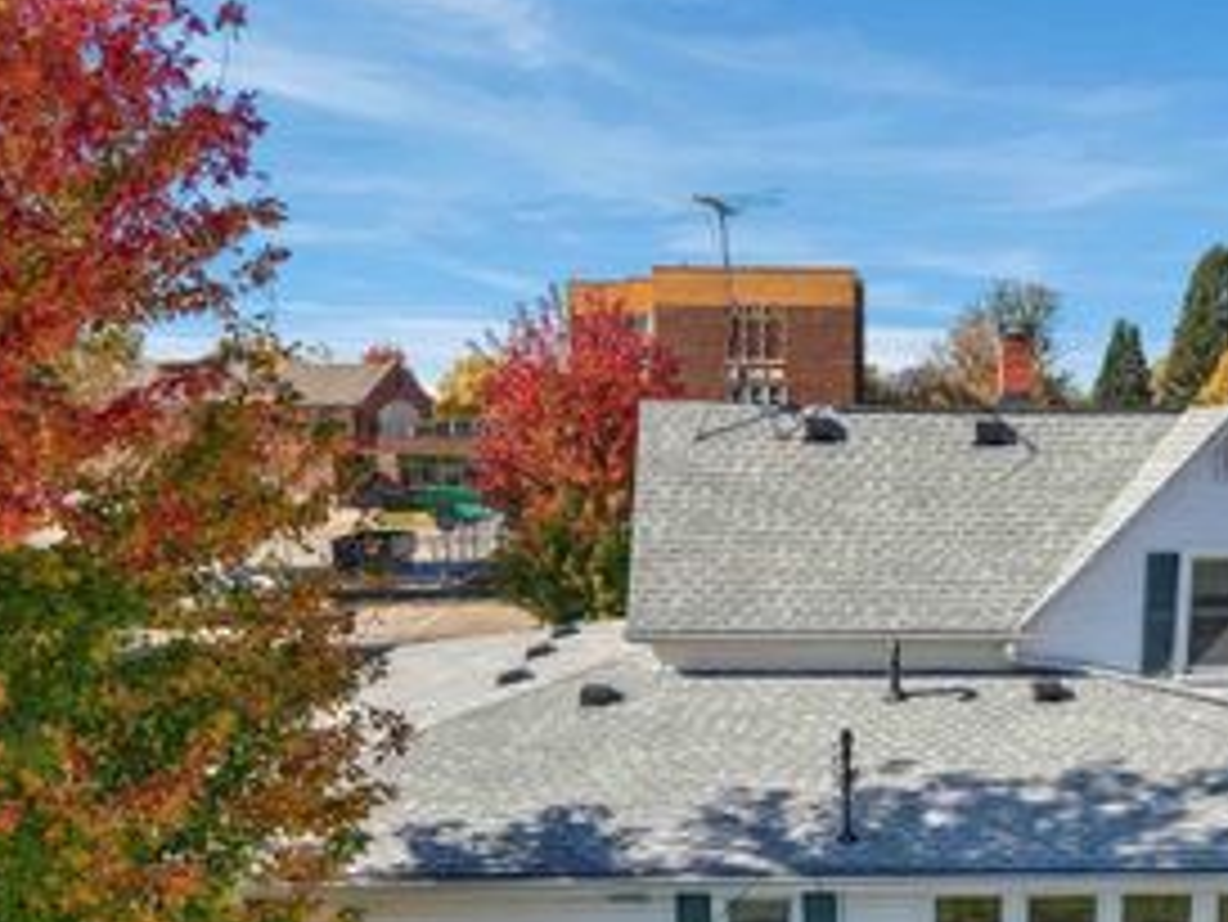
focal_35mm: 44
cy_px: 821
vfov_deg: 31.4
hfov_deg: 41.7
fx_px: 1562
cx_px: 913
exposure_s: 1/320
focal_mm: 8.7
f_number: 1.8
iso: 190
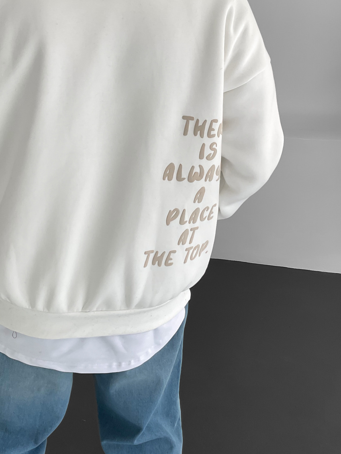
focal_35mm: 41
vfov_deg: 45.1
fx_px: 539
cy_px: 152
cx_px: 145
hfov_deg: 35.1
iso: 16
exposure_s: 1/140
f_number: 1.8
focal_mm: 3
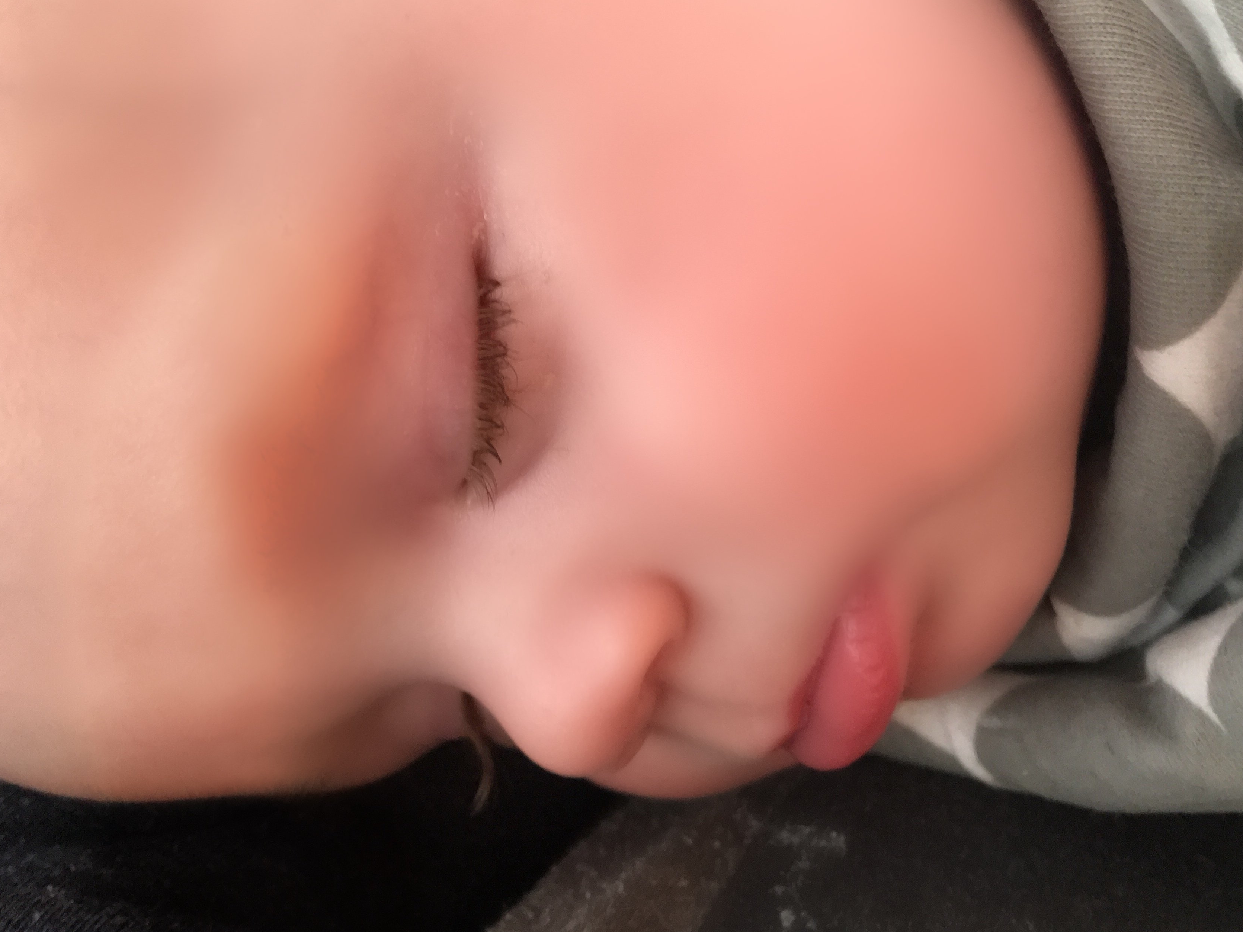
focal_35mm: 35
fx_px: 1257
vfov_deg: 40.7
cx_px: 718
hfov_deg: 52.4
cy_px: 470
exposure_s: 1/30
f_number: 2.2
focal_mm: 4.15
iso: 200
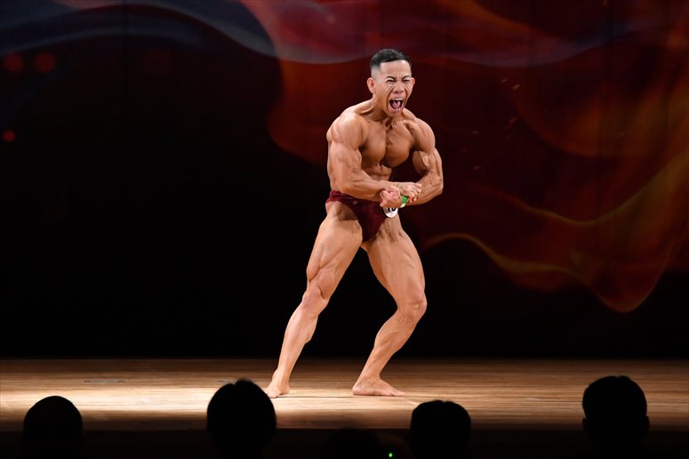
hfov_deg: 8.1
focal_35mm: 255
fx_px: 4878
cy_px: 230
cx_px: 344
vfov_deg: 5.4
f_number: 5.6
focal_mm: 170
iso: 4000
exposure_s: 1/400
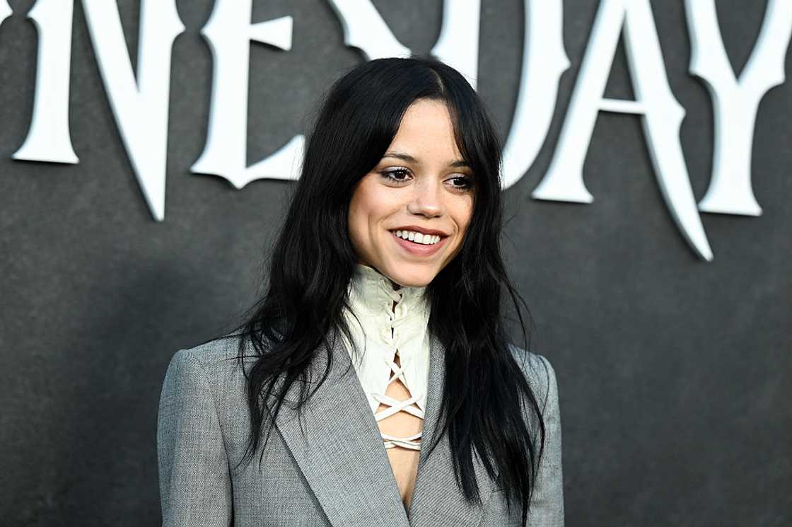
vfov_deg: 13.0
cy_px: 264
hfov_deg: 19.5
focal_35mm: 105
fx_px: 2308
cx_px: 396
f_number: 3.2
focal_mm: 105
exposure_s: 1/640
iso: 1000
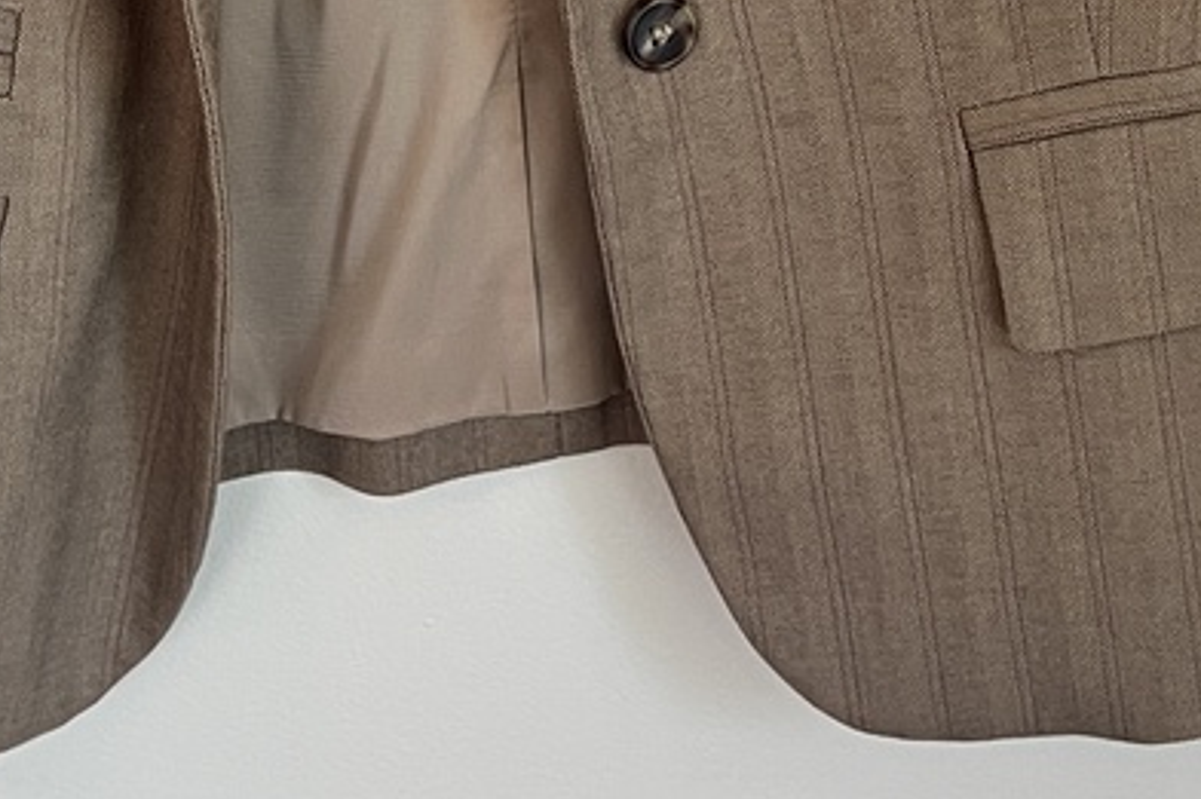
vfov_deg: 14.0
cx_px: 460
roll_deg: +0.1
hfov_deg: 22.1
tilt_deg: -16.9
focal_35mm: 92
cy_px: -363
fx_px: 3068
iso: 80
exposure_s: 1/60
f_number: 1.5
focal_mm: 5.7
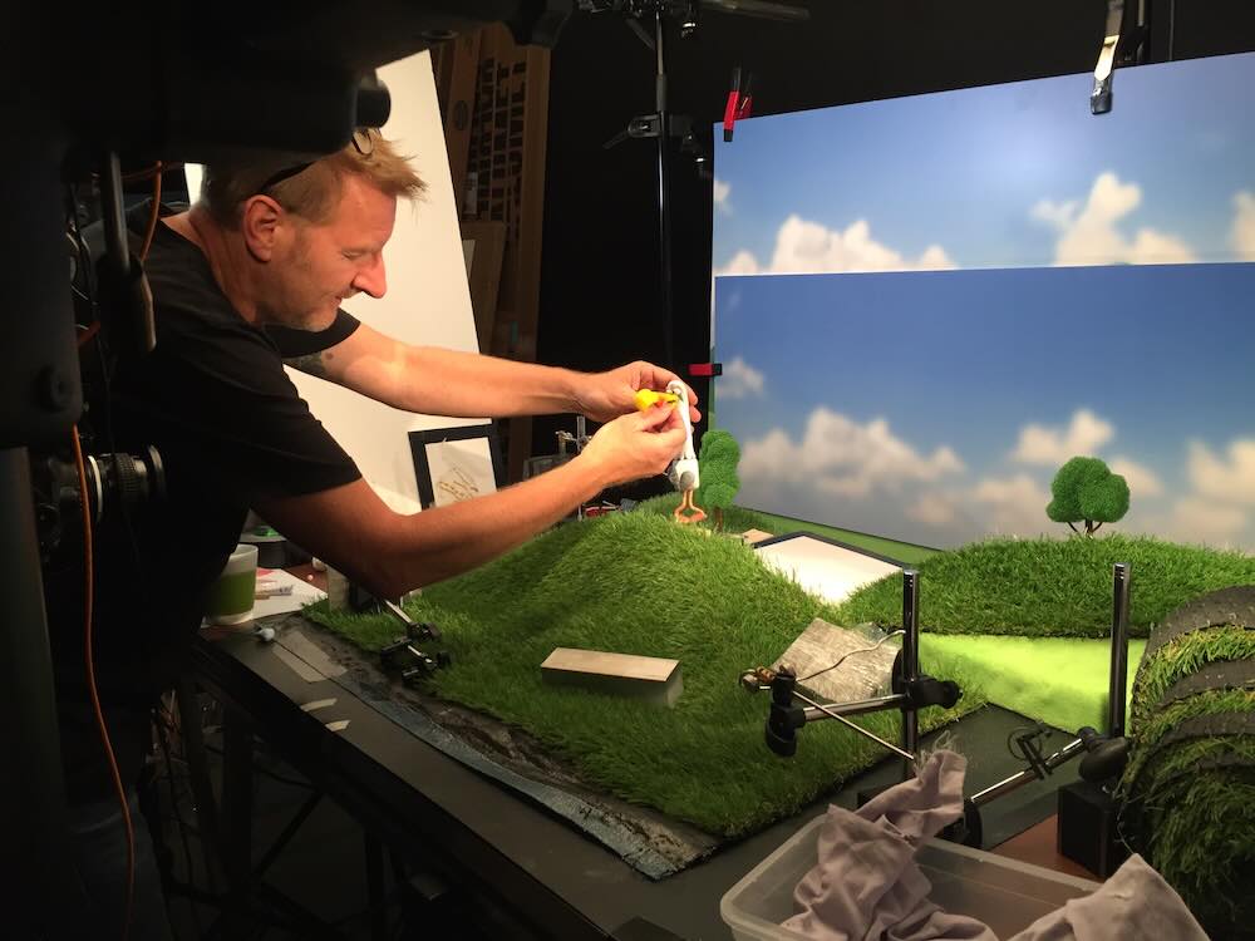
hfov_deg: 61.7
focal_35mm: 29
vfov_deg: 48.2
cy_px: 470
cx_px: 628
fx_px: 1051
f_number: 2.2
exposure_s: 1/33
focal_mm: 4.15
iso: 100
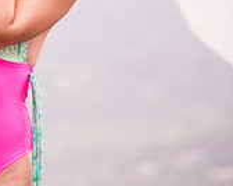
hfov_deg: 2.8
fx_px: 4691
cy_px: -68
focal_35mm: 681
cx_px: -94
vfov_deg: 2.3
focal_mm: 210
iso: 500
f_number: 7.1
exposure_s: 1/160
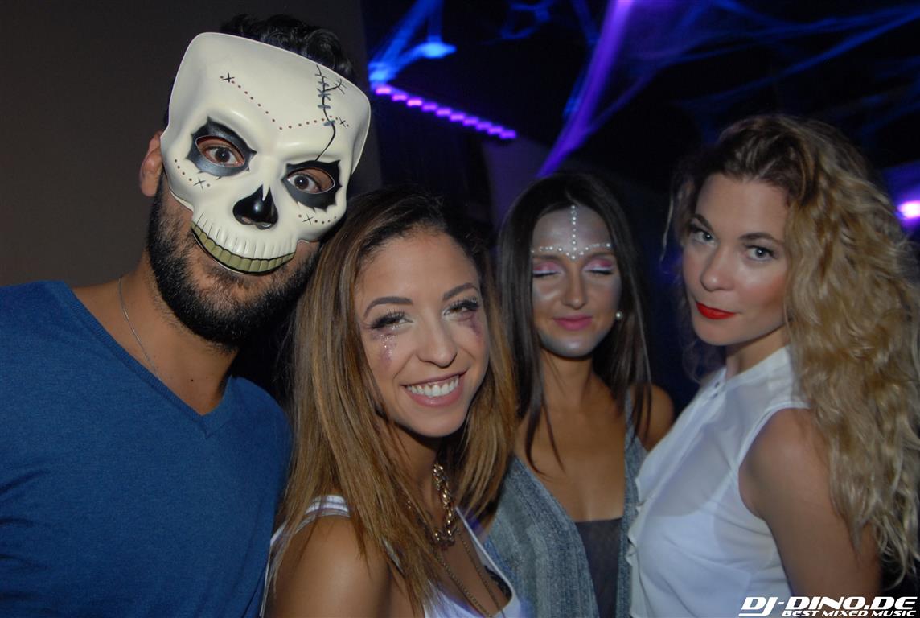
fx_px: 922
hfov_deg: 53.0
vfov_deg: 37.0
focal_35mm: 36
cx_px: 460
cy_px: 309
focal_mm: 24
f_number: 5.6
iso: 400
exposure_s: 1/5
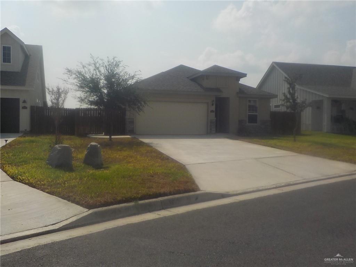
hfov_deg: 60.0
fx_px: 309
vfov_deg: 46.8
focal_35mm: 30
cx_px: 178
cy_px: 134
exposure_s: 1/1000
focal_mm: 4.1
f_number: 6.6
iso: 125
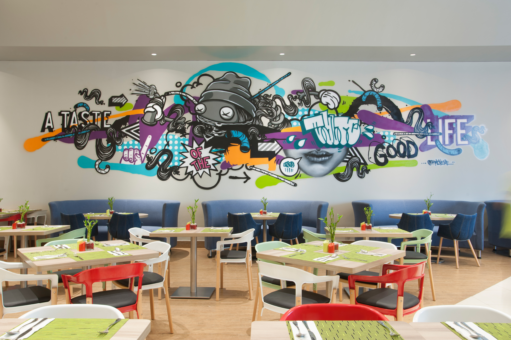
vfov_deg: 43.6
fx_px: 426
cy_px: 170
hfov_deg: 62.0
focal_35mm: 30
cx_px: 256
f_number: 11
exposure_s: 1.3
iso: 200
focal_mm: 30
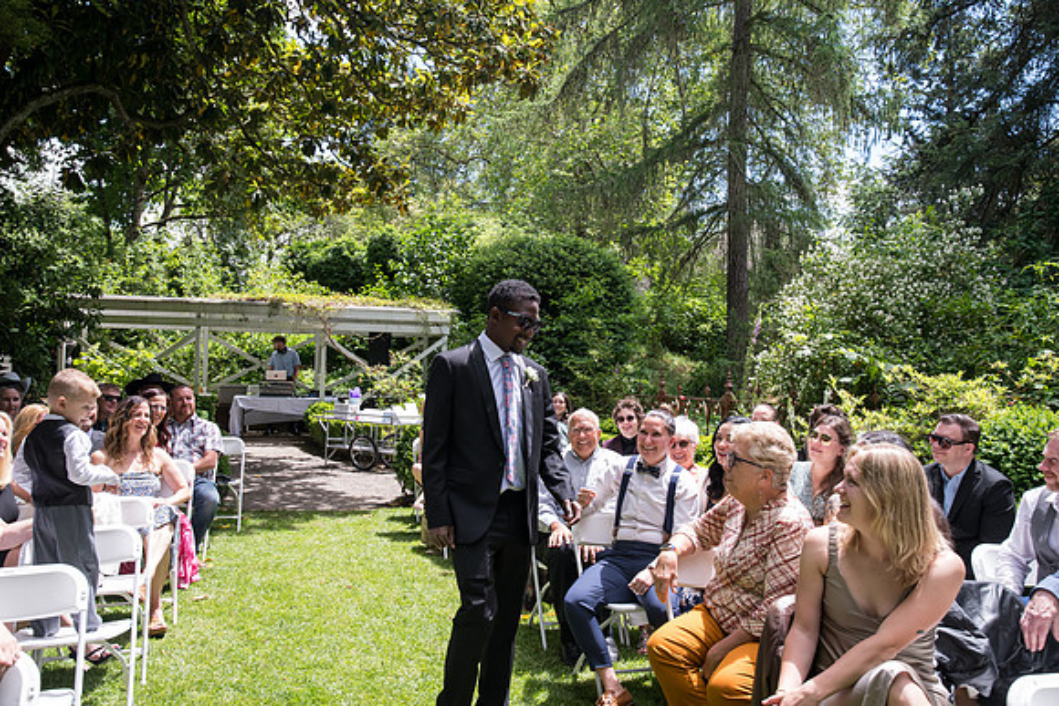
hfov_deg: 58.7
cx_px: 530
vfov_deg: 41.1
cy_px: 353
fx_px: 942
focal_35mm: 32
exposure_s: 1/400
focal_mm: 32
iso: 640
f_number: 7.1
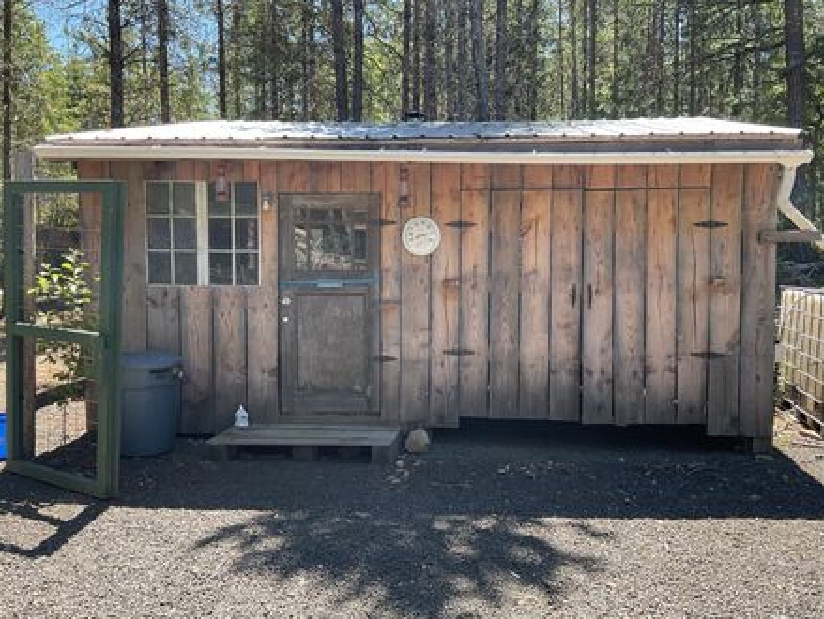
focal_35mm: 33
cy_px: 303
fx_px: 786
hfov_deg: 55.2
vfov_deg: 43.0
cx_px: 447
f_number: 1.8
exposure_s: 1/333
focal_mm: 3
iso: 16
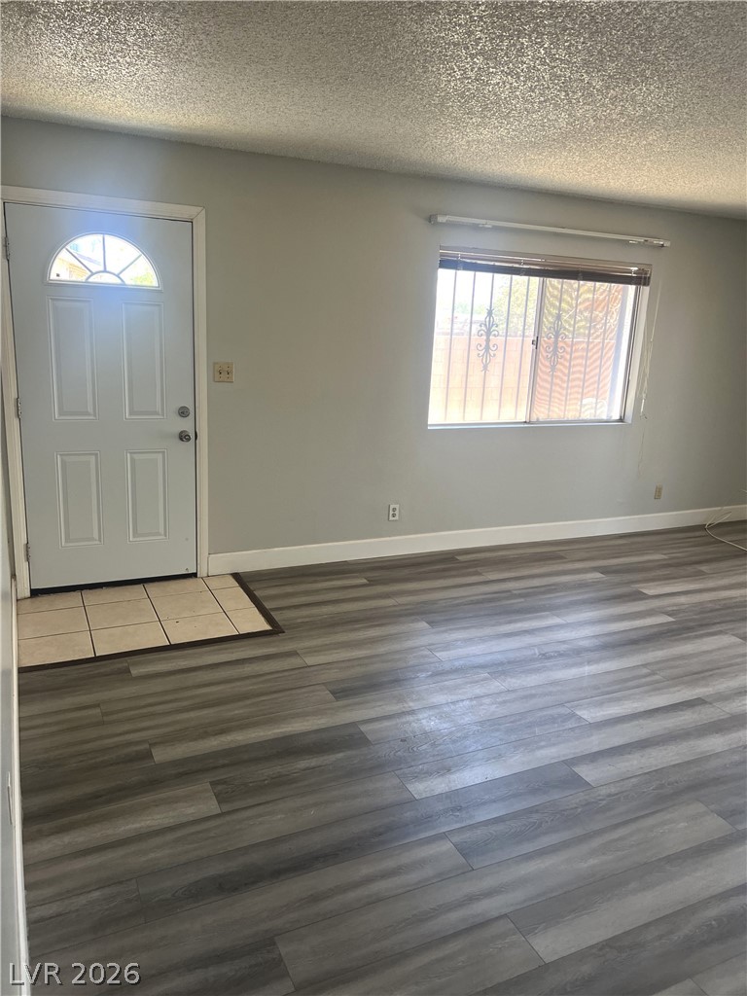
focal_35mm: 26
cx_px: 374
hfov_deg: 53.1
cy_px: 498
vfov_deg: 67.3
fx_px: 748
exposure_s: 1/120
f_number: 1.5
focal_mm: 5.7
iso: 125
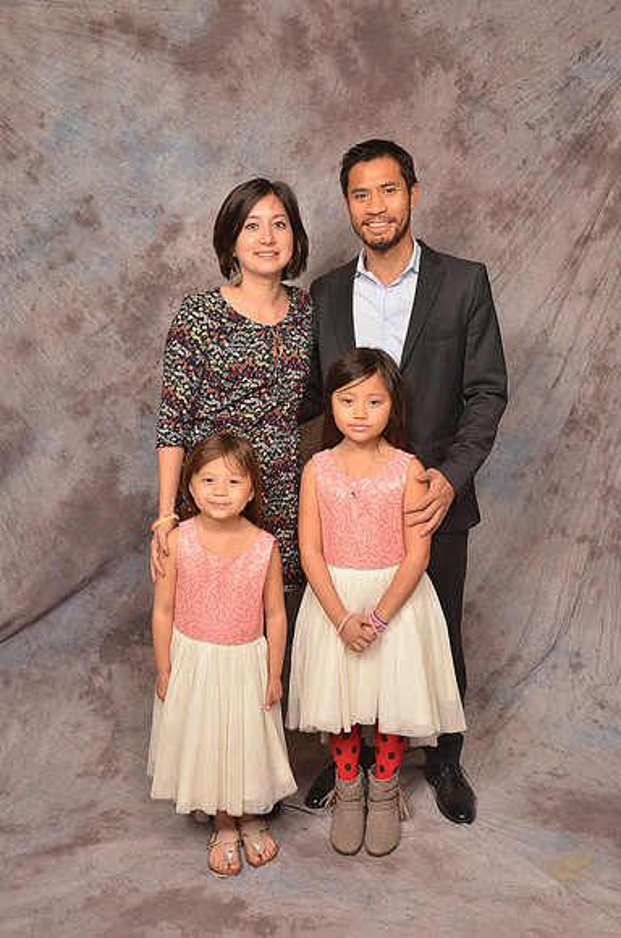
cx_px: 310
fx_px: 975
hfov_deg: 35.3
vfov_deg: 51.4
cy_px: 469
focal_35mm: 38
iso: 200
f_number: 5.6
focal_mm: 25
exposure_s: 1/60
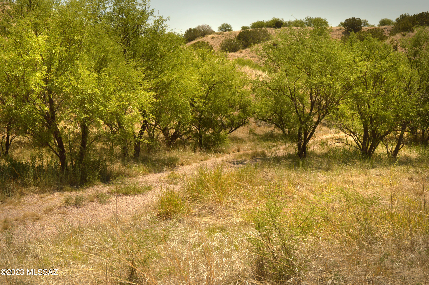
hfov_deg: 45.0
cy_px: 142
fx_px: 518
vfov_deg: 30.8
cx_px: 214
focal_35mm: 44
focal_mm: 29
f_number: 10
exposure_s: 1/400
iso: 100
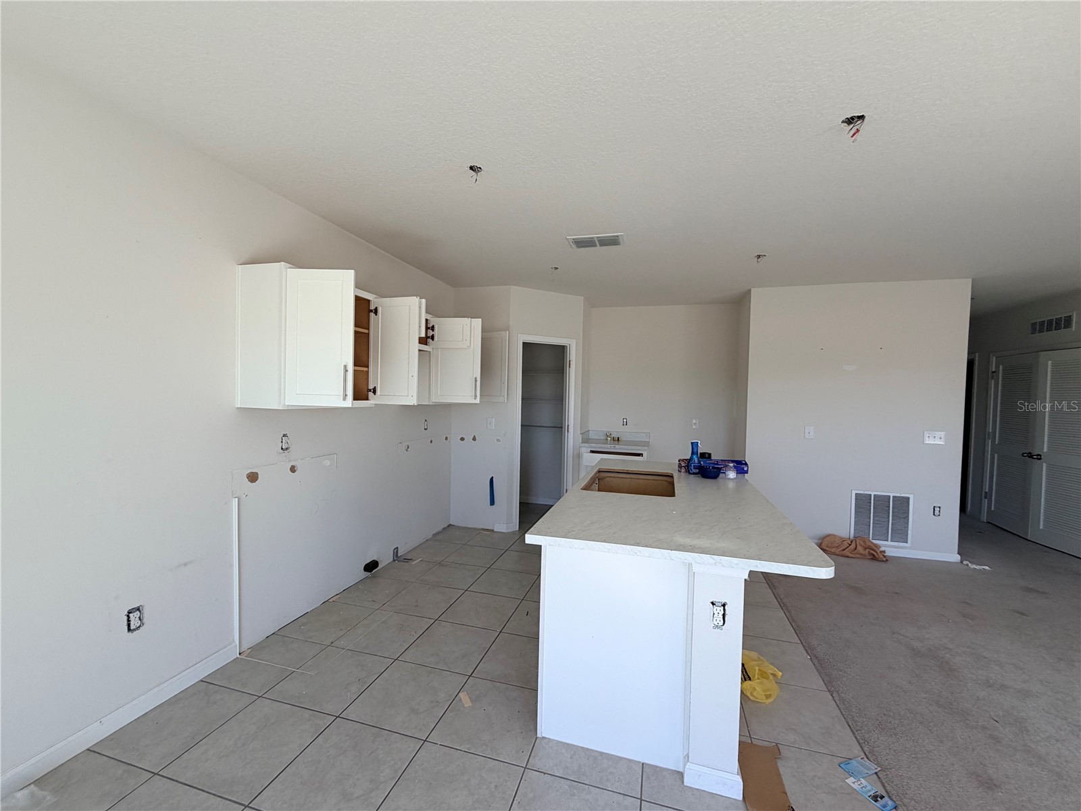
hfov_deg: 102.1
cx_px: 540
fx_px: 437
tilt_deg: -1.2
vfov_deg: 85.7
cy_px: 406
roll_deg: -1.2
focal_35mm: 14
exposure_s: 1/133
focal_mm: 2.22
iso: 50
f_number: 2.2
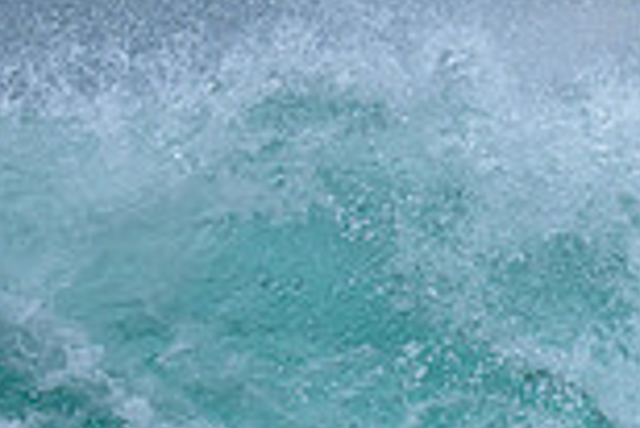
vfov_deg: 0.4
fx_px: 62244
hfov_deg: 0.6
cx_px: 1078
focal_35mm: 3498
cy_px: 586
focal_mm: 800
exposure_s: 1/2000
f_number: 6.3
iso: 220
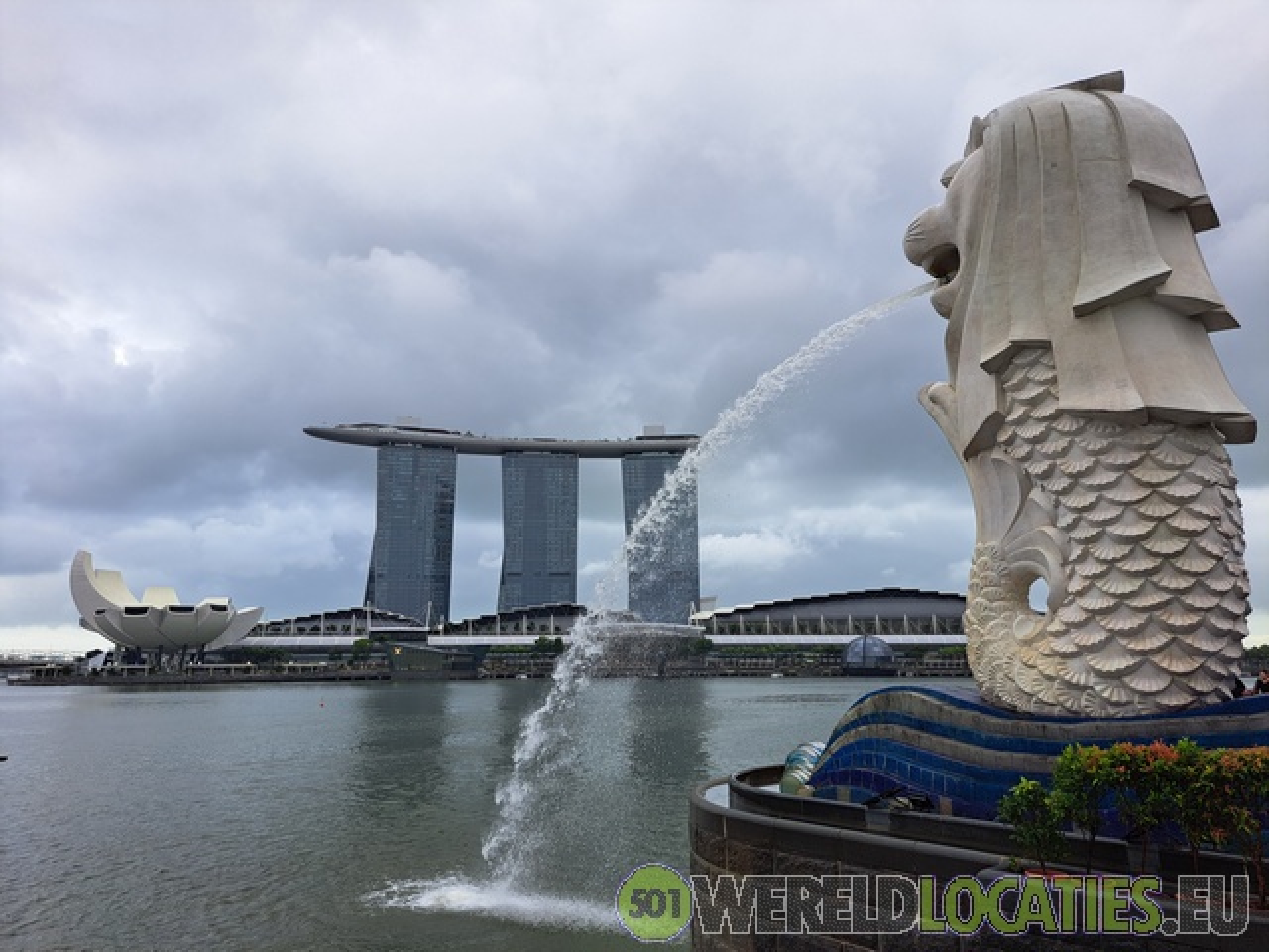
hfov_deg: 71.6
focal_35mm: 24
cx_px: 634
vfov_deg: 56.8
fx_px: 880
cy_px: 476
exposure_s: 1/293
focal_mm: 5.23
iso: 50
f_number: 1.8
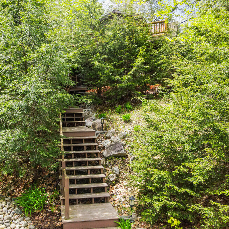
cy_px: 115
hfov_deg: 54.5
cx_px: 76
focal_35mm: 29
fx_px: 217
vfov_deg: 55.6
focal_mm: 4.5
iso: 200
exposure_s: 1/400
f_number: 2.8
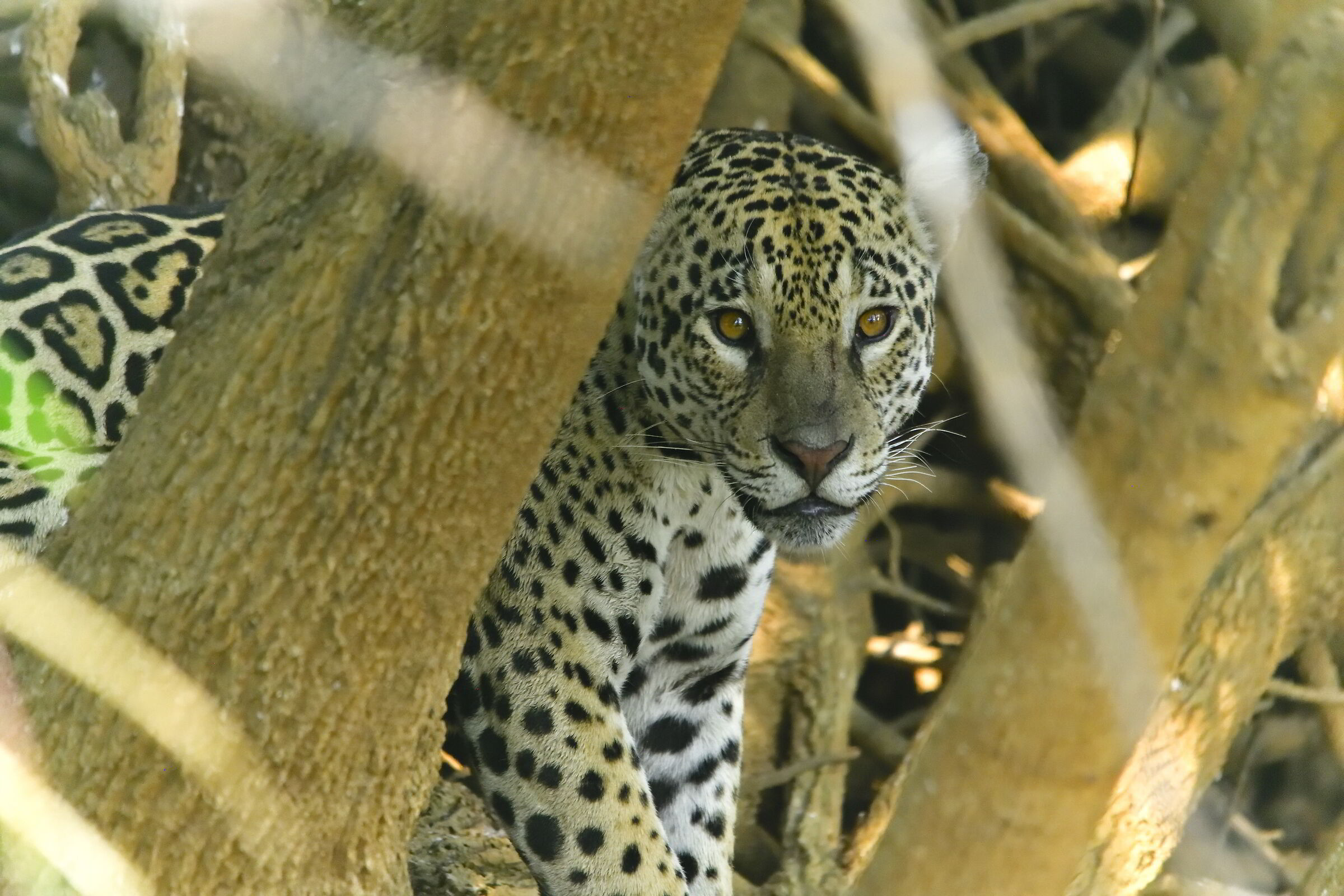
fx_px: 18665
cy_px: 448
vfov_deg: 2.7
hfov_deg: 4.1
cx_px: 672
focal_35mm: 500
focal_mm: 500
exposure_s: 1/1000
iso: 2500
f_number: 6.3
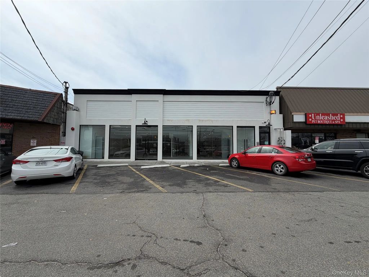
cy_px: 138
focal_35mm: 14
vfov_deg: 85.7
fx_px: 149
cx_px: 184
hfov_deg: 102.1
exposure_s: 1/1795
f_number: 2.2
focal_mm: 2.22
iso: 20
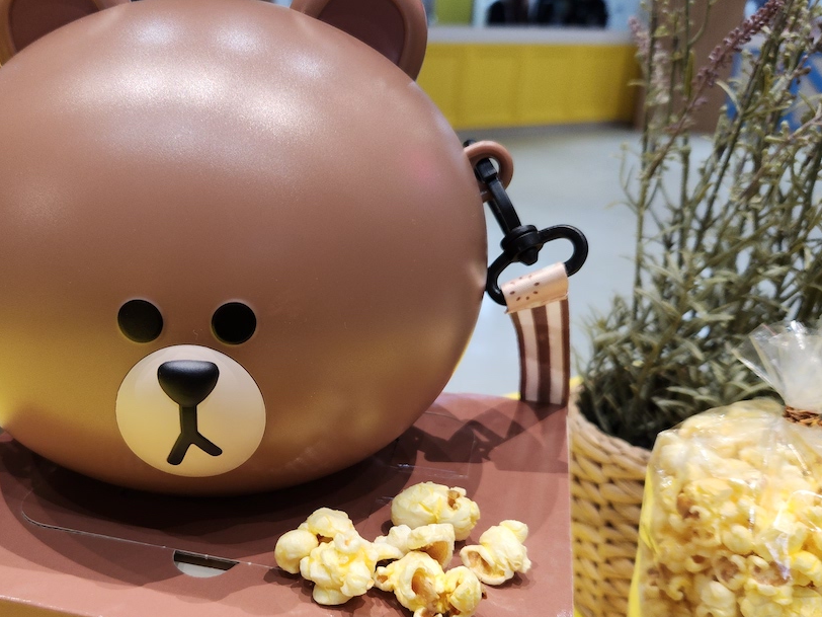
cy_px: 374
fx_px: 807
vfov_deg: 41.6
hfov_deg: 53.2
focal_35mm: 34
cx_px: 298
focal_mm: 5.4
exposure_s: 1/120
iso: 160
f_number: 1.8
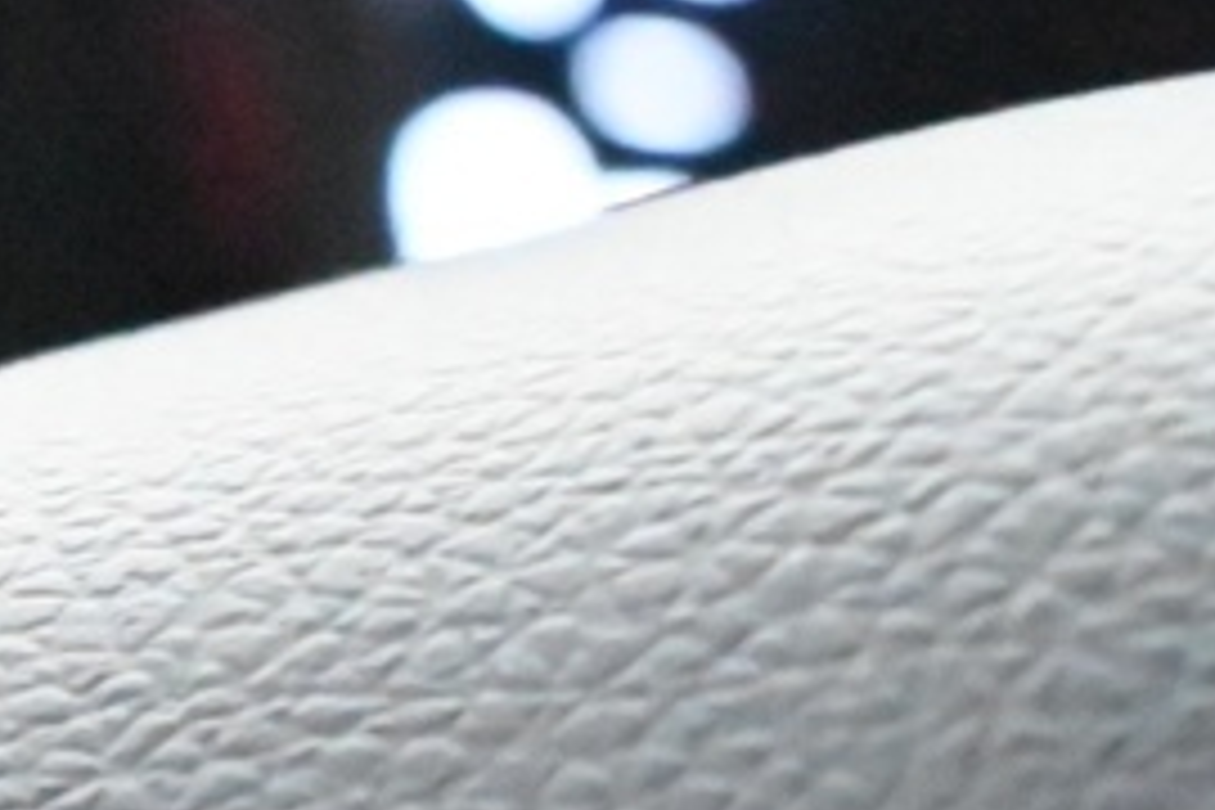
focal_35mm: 276
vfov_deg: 4.8
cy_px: 2210
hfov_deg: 7.2
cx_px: -1188
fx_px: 9314
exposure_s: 1/60
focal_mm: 46
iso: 25600
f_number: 6
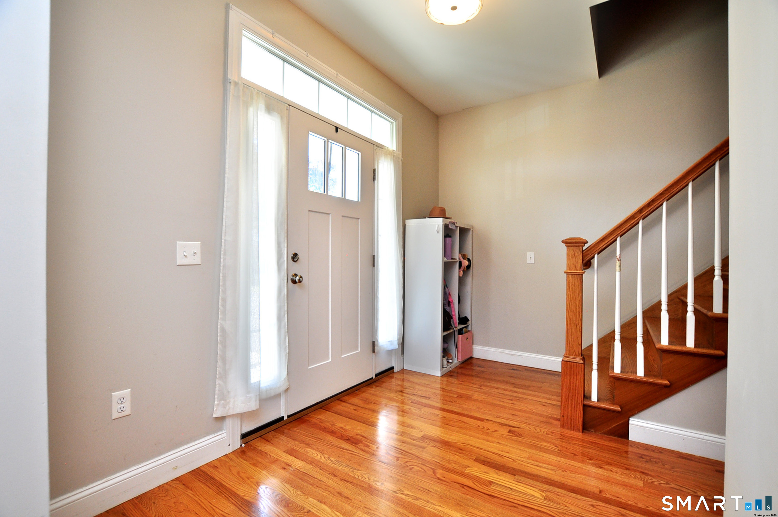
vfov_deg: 77.2
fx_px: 324
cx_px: 389
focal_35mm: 15
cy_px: 258
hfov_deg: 100.5
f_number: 5
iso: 320
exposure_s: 1/40
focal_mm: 10
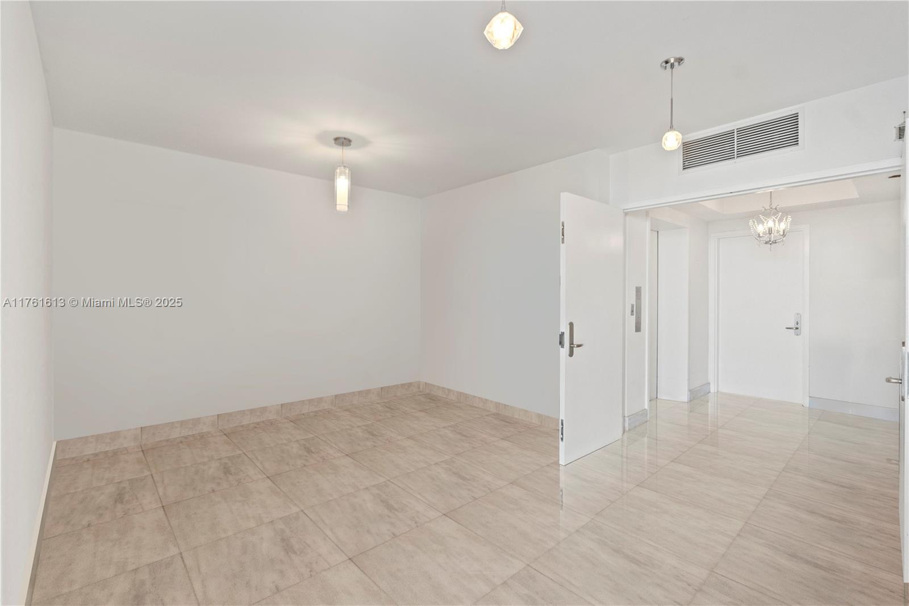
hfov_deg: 96.7
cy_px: 303
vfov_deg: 73.7
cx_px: 454
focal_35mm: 16
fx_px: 404
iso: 1250
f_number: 4.5
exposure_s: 1/20
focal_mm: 16
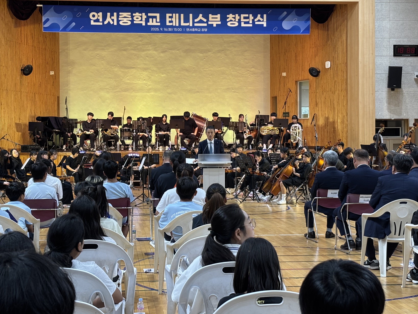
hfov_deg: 30.3
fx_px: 773
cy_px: 125
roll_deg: +0.3
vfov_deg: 22.9
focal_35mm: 64
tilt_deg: +0.2
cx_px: 200
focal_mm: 5.96
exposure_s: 1/60
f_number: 1.6
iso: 64
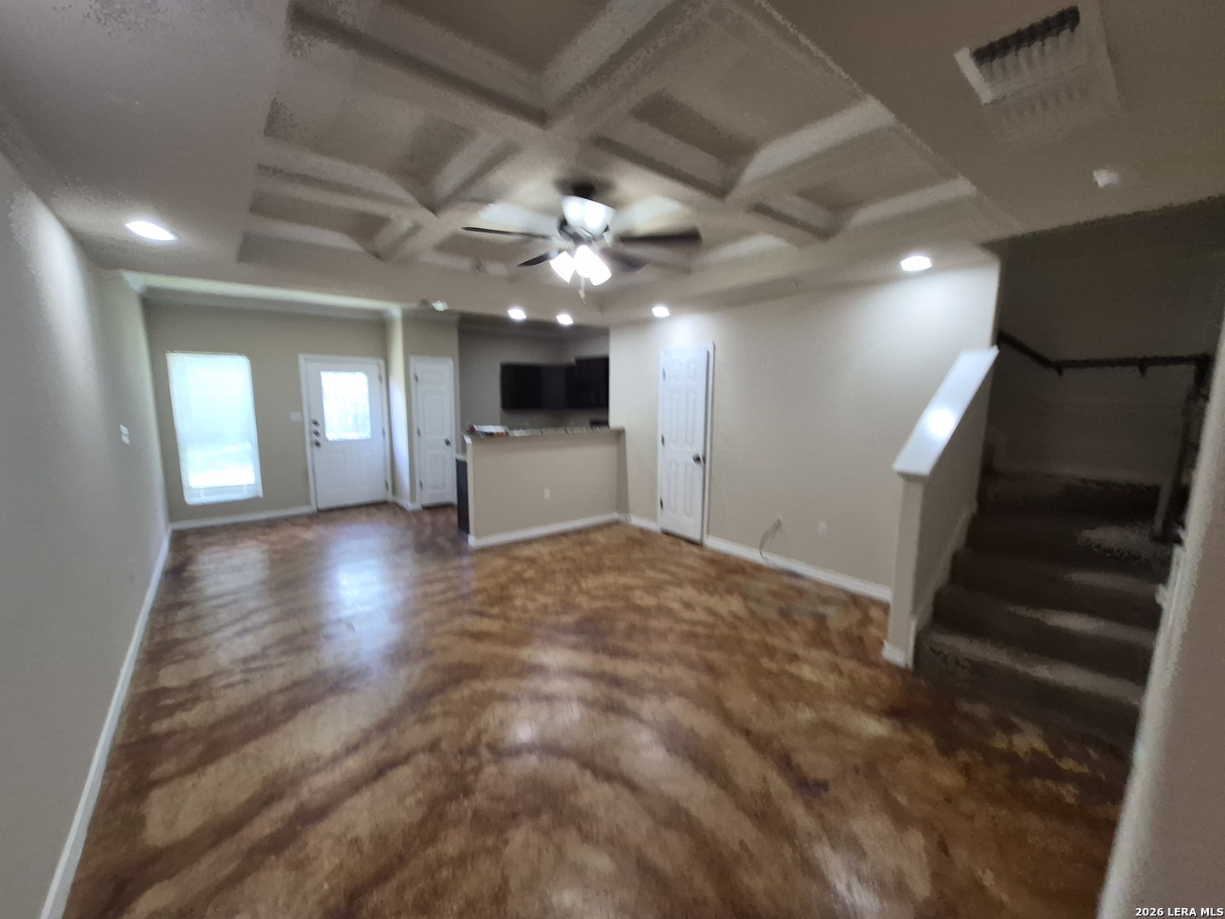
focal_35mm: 13
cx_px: 612
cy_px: 460
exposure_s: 1/60
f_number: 2.2
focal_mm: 1.74
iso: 200
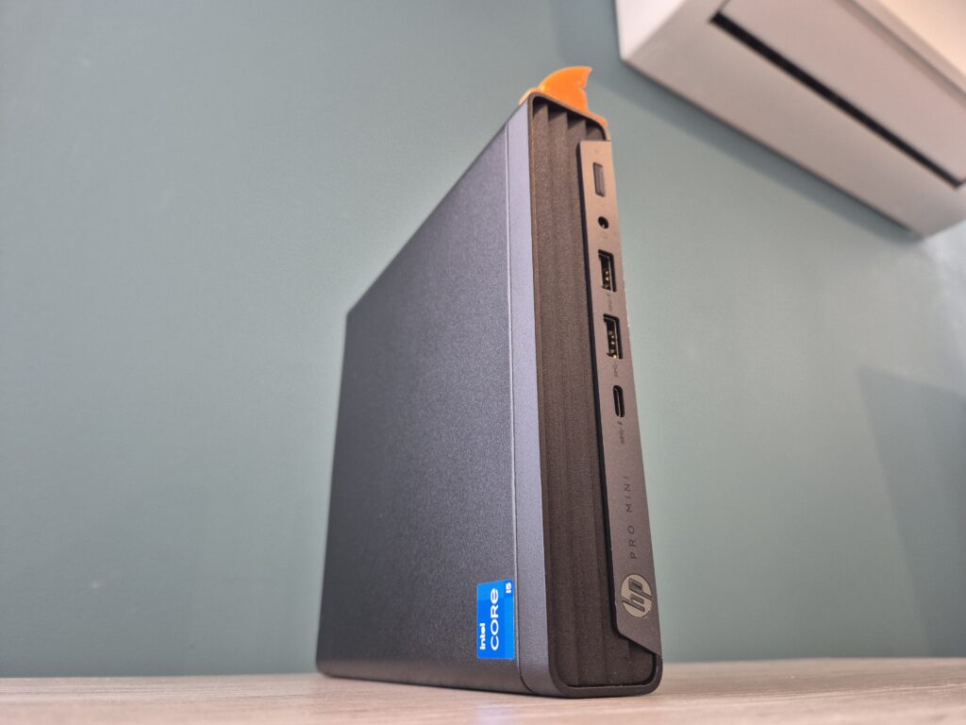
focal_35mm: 23
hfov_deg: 73.9
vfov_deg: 58.9
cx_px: 483
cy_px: 362
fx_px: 642
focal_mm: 5.4
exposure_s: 1/100
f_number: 1.8
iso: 400
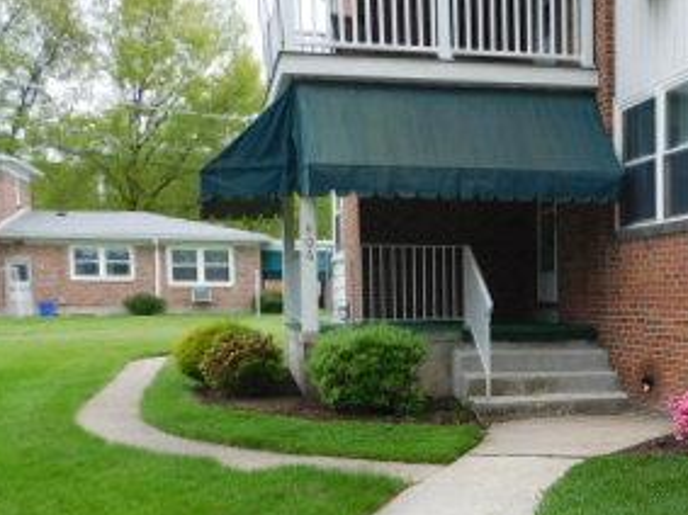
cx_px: 610
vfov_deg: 27.4
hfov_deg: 34.9
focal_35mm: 52
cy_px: 425
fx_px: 1033
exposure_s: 1/320
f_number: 3
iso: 125
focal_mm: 4
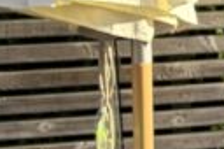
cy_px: -18
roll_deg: -0.1
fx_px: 1342
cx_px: 499
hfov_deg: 8.8
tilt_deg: -7.2
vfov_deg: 6.3
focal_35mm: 216
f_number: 1.6
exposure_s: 1/1311
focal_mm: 5.96
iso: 64
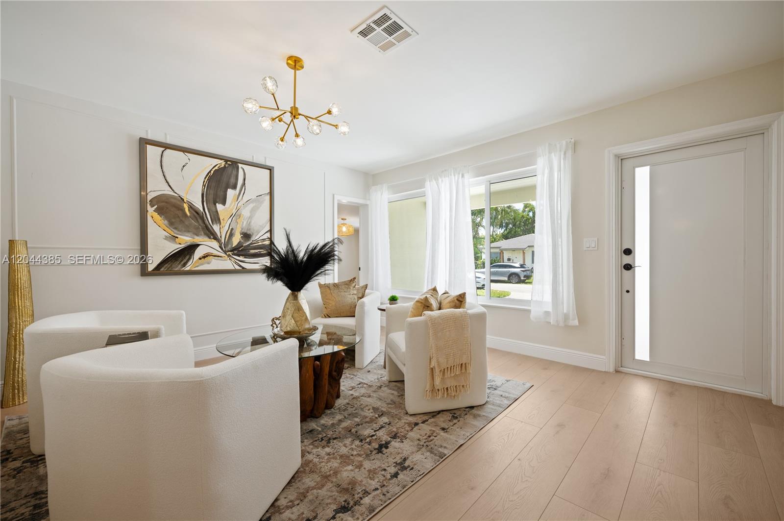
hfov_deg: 102.4
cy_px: 260
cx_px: 392
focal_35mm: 14
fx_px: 315
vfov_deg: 79.1
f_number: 4
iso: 200
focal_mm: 14.5
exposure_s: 1/60
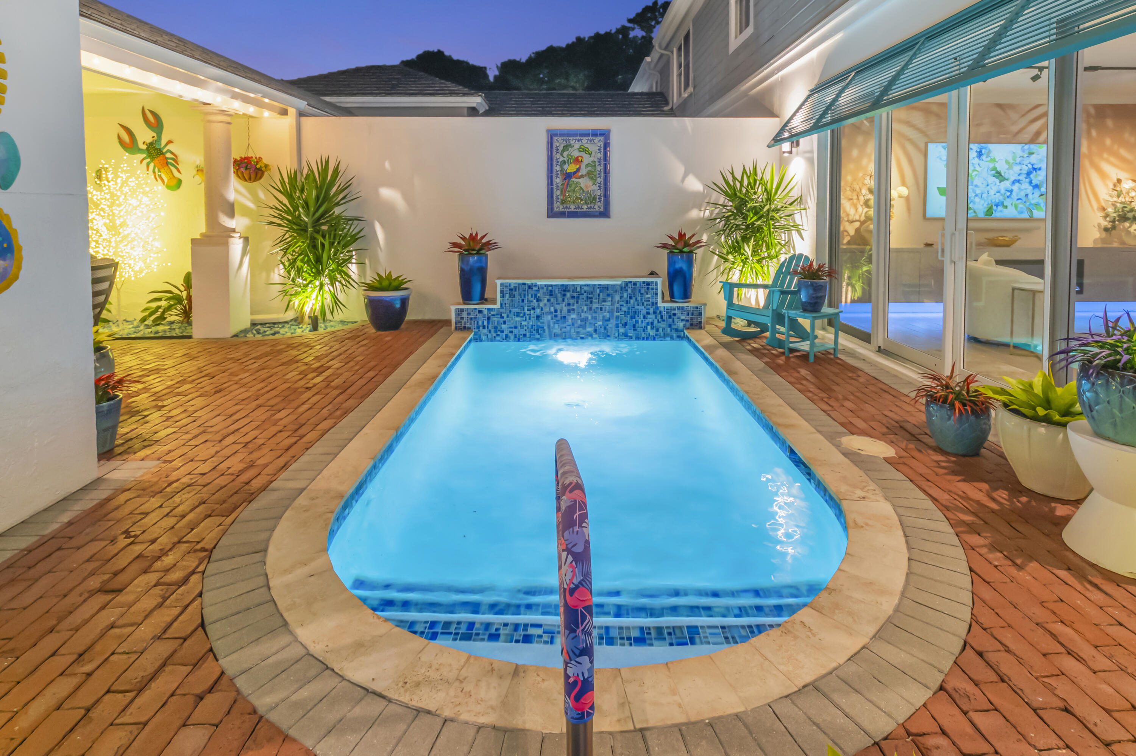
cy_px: 378
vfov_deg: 77.3
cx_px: 568
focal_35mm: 15
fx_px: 473
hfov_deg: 100.4
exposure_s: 1/4
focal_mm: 10
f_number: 8
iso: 640
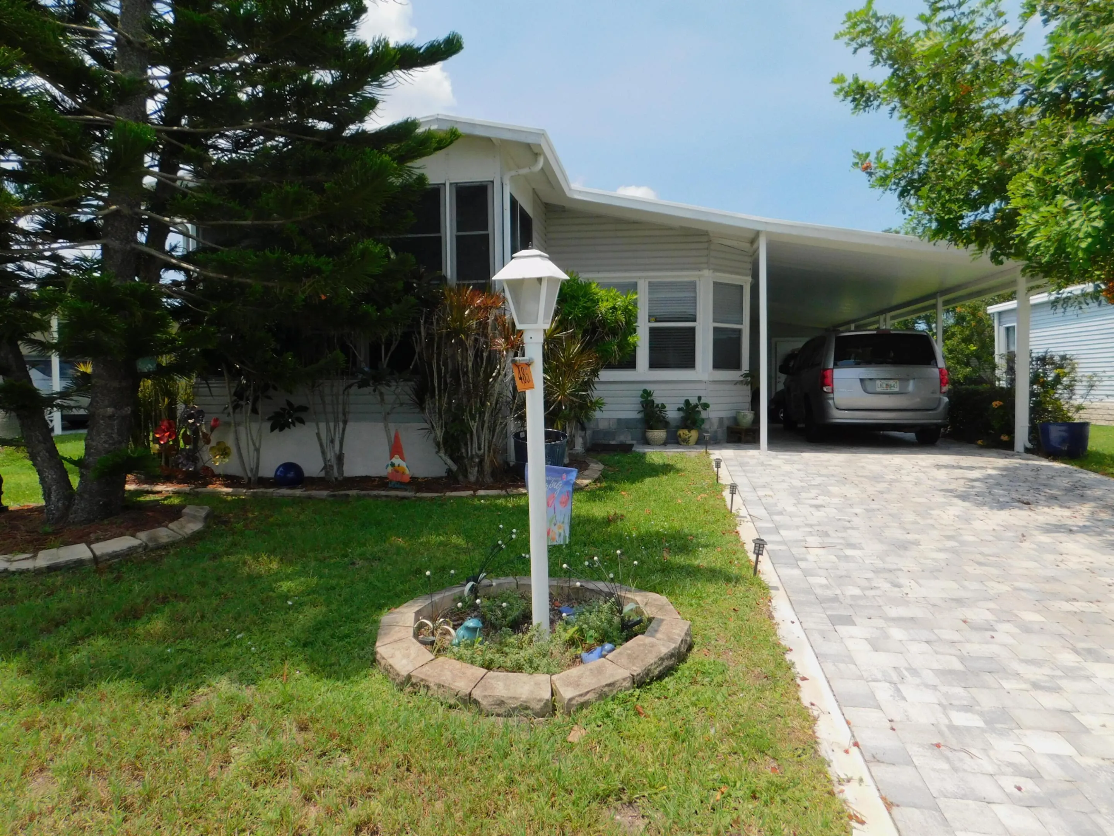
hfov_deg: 73.9
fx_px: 740
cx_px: 557
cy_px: 418
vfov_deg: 58.9
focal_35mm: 23
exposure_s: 1/1500
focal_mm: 4
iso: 125
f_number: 3
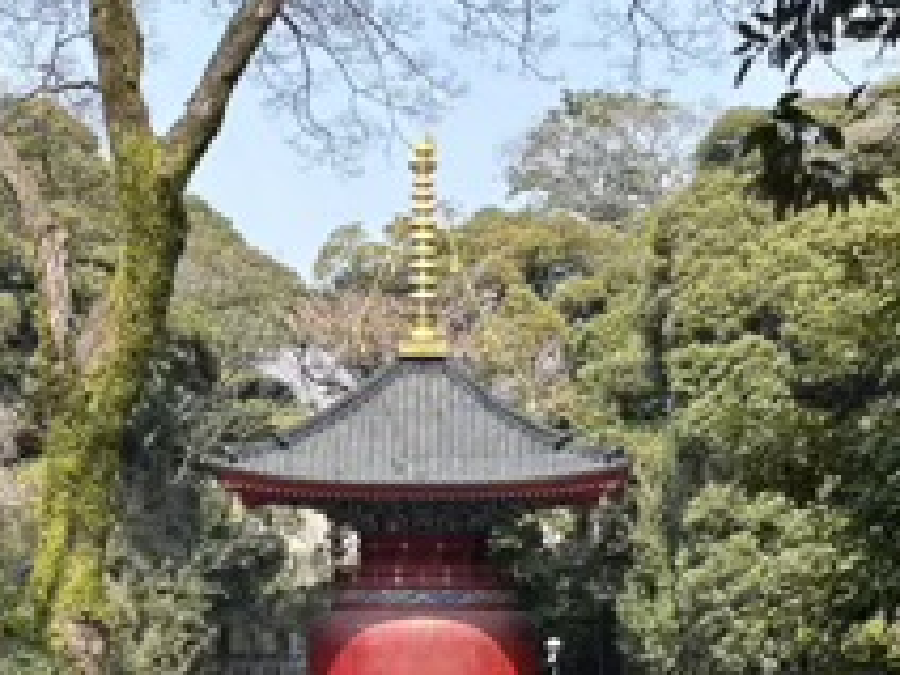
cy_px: 715
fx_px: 2236
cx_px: 484
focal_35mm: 86
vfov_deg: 16.7
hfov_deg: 22.8
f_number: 1.6
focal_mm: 5.96
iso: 50
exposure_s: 1/769
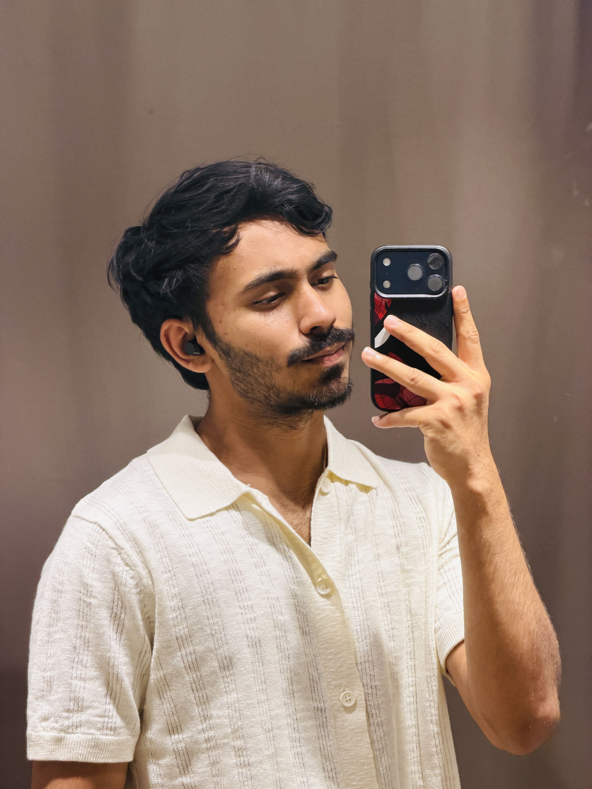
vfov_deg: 19.6
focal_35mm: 100
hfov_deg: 14.8
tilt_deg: -3.0
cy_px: 394
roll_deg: -0.4
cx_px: 296
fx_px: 2280
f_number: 2.8
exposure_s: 1/100
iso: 200
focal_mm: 16.89
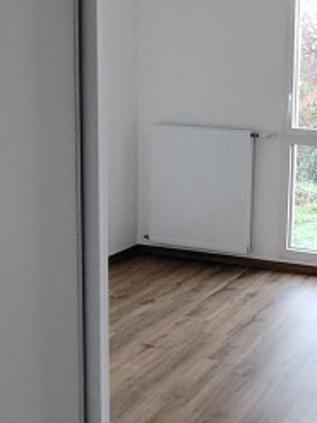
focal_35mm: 55
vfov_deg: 34.9
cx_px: 310
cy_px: 192
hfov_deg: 25.4
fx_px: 672
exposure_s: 1/50
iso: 292
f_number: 2.2
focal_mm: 1.43
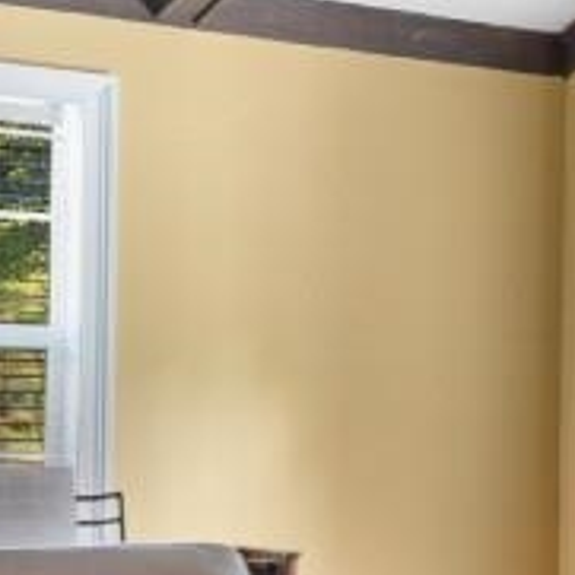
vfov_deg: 15.2
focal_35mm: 114
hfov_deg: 12.8
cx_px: 1245
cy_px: 413
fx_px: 2142
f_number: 4.5
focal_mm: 10
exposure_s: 1.3
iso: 100
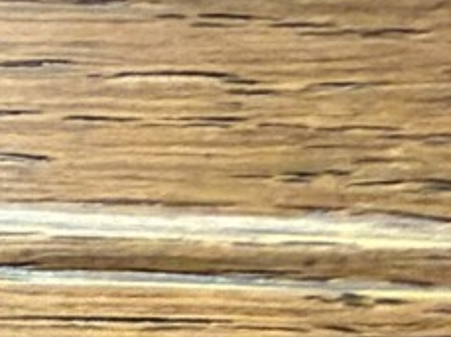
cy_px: 857
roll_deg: -2.6
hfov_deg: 13.8
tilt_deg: -16.5
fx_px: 1639
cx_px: -386
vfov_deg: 10.0
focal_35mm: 126
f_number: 2.2
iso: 1000
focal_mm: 2.22
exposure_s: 1/50
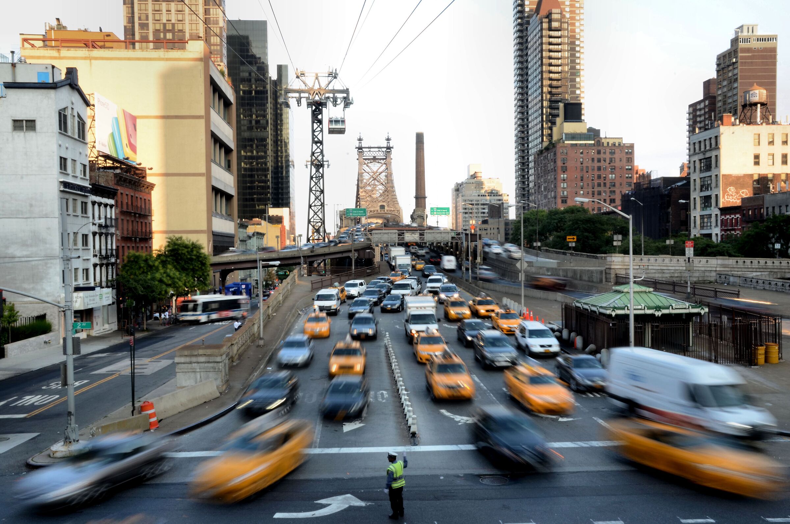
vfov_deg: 39.8
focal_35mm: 33
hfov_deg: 57.3
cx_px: 395
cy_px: 262
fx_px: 723
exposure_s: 1/2.5
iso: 100
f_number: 25
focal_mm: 22
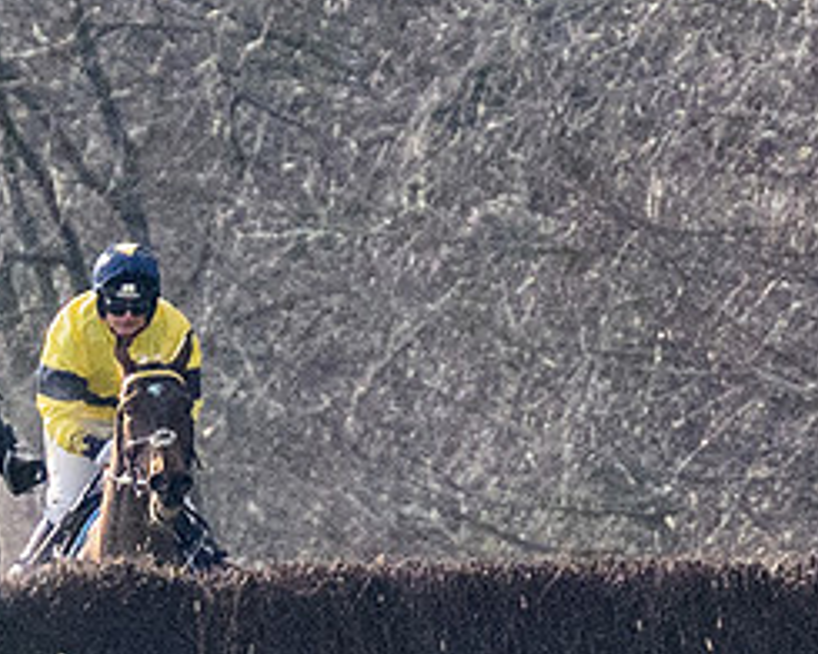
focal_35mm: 2248
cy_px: 665
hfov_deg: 0.9
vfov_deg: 0.7
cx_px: 386
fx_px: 54423
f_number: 4
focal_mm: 220
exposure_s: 1/6400
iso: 800
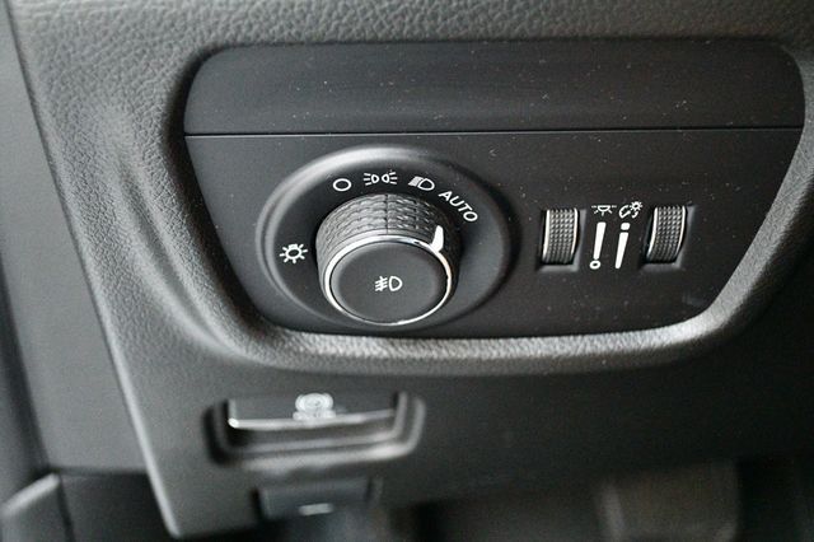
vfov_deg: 28.0
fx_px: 1085
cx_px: 407
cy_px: 271
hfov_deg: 41.1
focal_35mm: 48
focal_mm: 32
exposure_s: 1/40
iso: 12800
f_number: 4.8
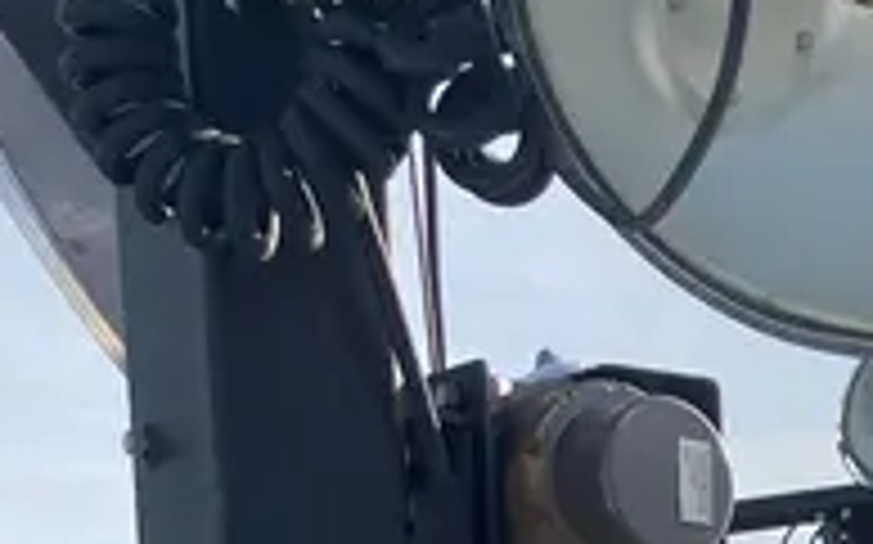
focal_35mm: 112
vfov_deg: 10.1
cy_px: 1329
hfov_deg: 17.7
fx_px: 2663
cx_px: 1044
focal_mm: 3.99
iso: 20
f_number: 1.8
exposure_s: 1/1548
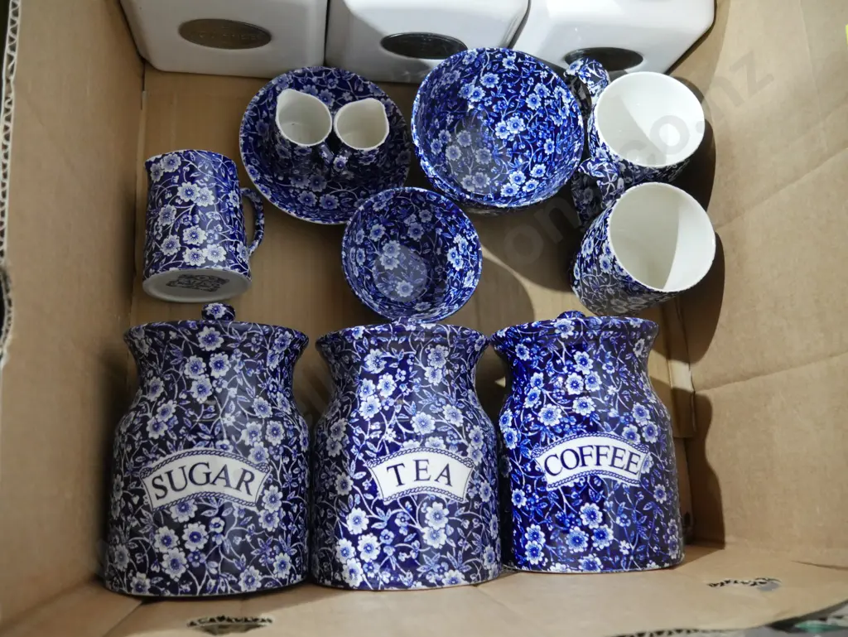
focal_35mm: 30
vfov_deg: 46.8
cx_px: 424
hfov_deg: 59.9
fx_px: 735
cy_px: 318
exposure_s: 1/50
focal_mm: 15
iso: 3200
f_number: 3.6
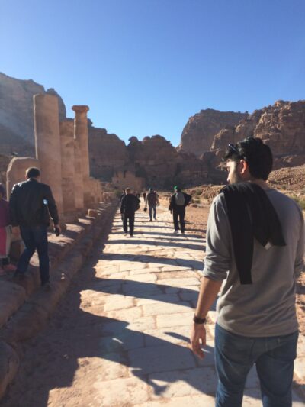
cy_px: 204
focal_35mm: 30
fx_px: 352
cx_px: 152
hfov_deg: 46.8
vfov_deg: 60.0
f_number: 2.2
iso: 40
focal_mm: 4.12
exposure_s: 1/2160
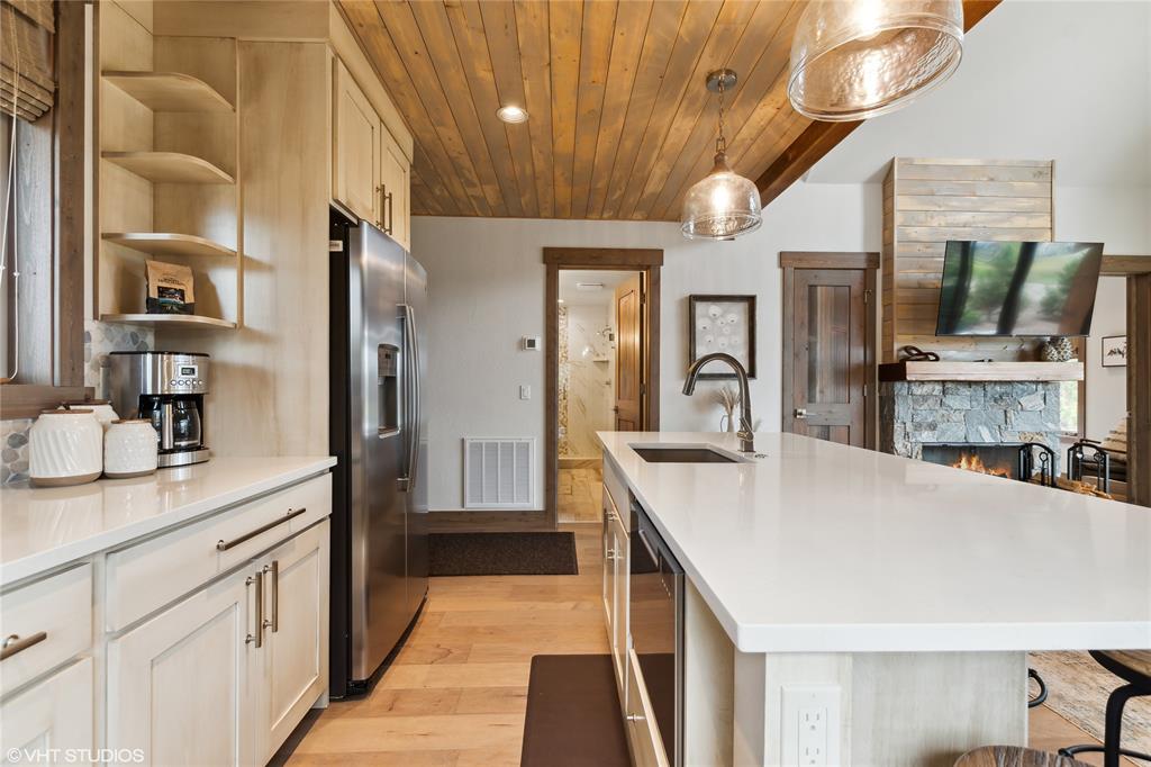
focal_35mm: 15
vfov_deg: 77.3
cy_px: 384
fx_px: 479
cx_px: 576
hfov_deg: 100.4
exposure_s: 1/20
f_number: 6.3
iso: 200
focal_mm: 10
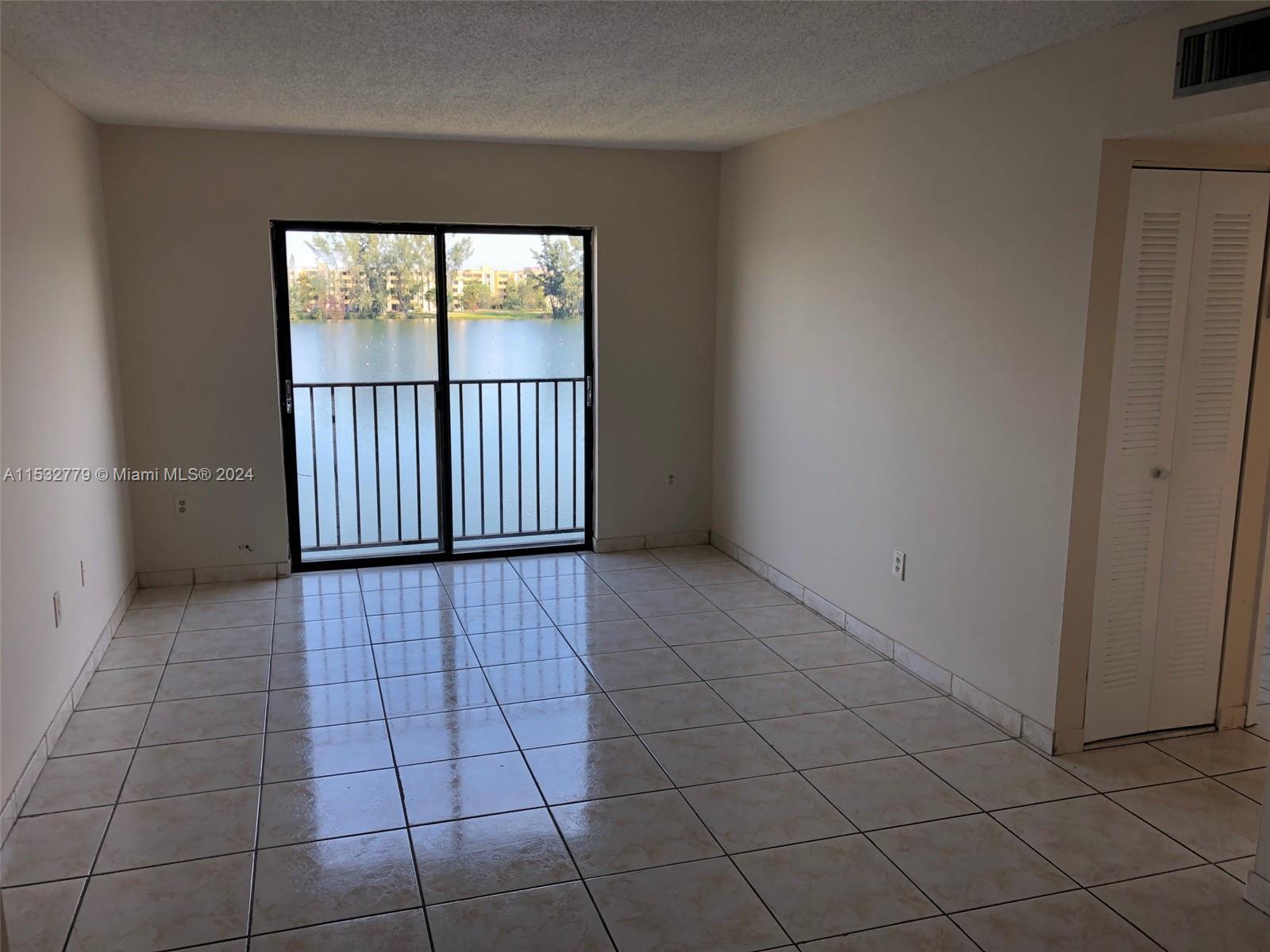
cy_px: 476
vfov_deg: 49.7
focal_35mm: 28
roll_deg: +1.0
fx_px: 1027
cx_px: 635
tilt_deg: -10.7
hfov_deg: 63.4
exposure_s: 1/144
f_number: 1.8
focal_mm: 3.99
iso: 20
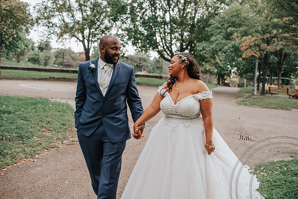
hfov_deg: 54.4
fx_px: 290
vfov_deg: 37.9
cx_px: 149
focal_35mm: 35
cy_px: 100
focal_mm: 35
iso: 450
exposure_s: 1/640
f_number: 2.8
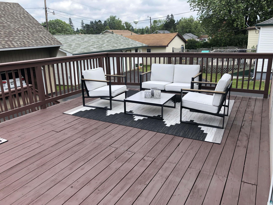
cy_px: 102
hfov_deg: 63.4
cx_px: 136
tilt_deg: -15.1
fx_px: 221
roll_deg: +3.7
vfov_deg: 49.7
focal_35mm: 28
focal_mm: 4
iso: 20
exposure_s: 1/873
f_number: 1.8
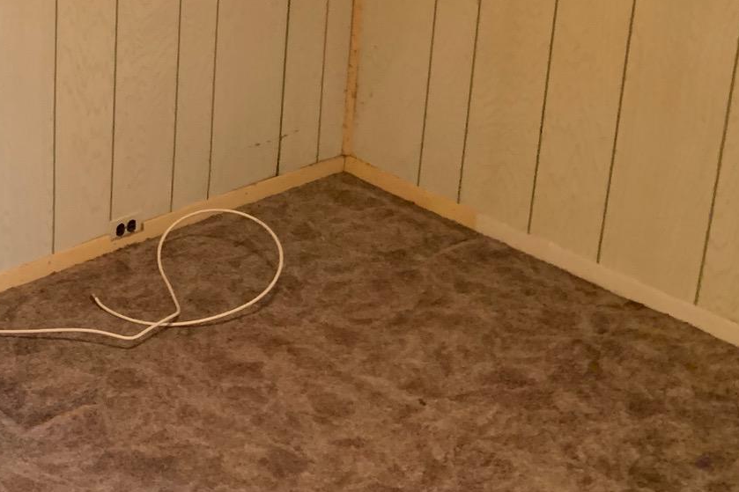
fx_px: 1354
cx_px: -24
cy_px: 22
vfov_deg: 20.1
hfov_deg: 28.4
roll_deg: +1.4
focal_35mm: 66
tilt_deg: -19.7
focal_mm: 4.25
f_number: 1.8
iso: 400
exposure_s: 1/40
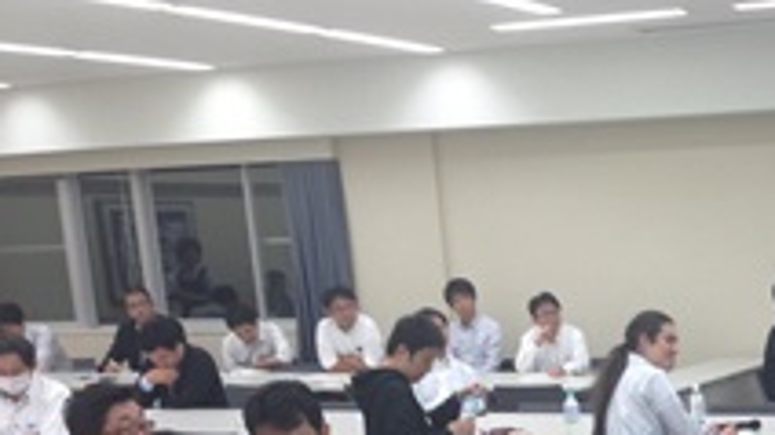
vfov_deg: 15.2
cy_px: 552
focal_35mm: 76
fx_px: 1561
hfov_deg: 26.3
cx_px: 782
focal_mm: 4.13
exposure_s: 1/24
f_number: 2.4
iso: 50
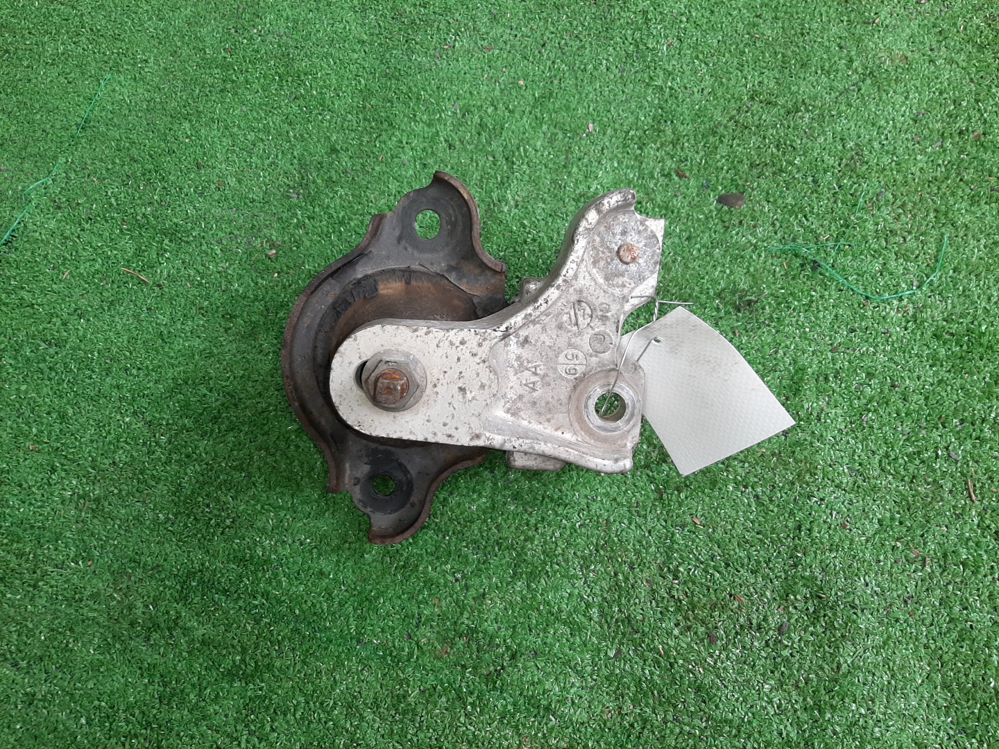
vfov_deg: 53.1
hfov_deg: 67.3
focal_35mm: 26
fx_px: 750
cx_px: 500
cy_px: 374
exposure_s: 1/50
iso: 57
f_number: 1.7
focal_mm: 3.93
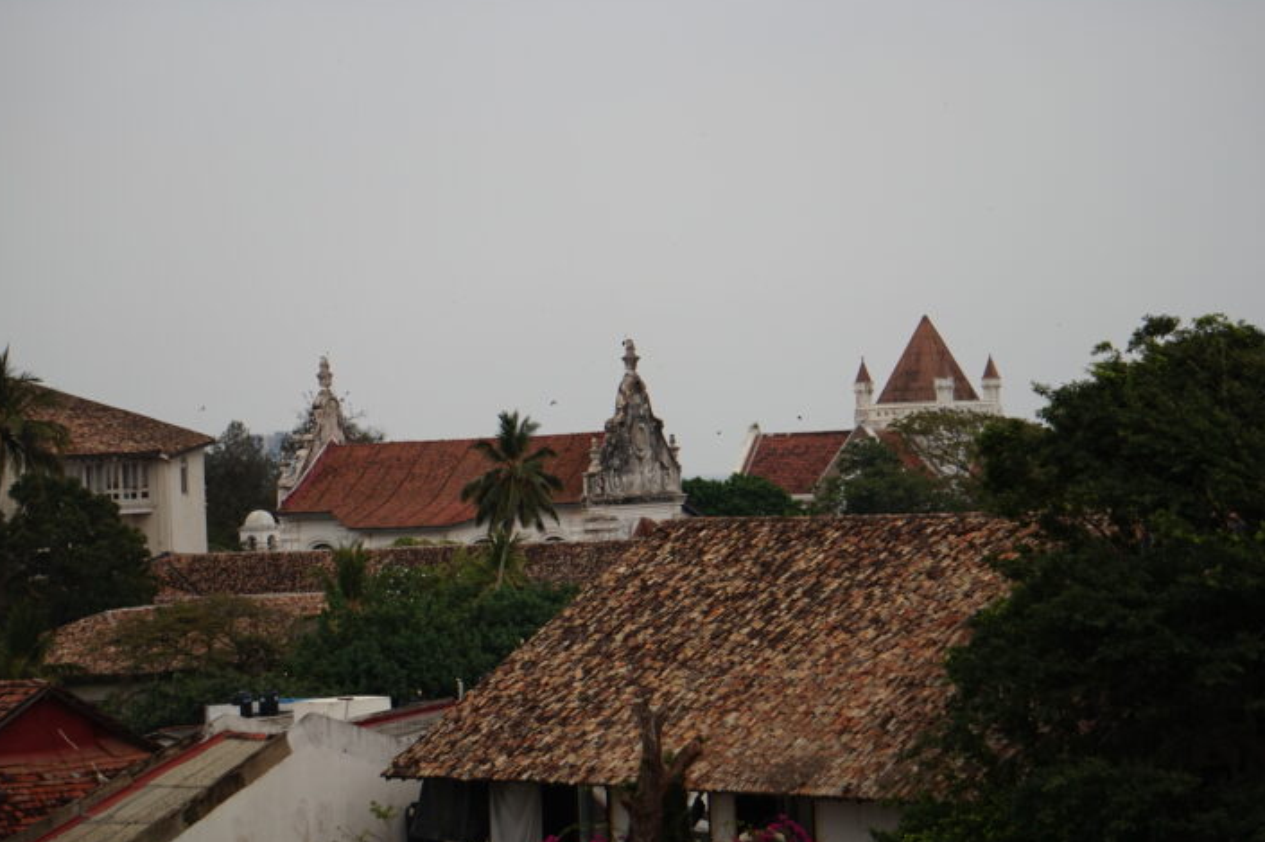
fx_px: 4249
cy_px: 417
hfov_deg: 16.9
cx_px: 610
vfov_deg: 11.3
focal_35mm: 121
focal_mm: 74
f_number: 5
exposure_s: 1/125
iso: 200
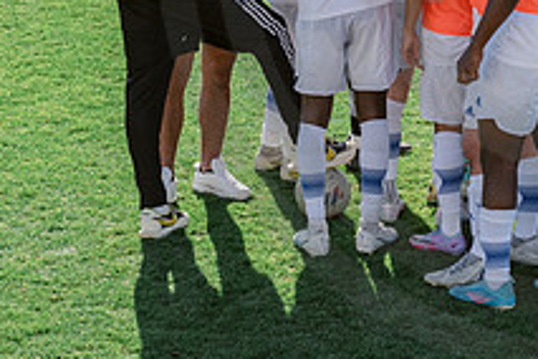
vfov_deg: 6.1
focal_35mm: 223
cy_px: -70
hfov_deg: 9.1
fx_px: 3332
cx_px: 604
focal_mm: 82
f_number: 9
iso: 640
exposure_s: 1/1250
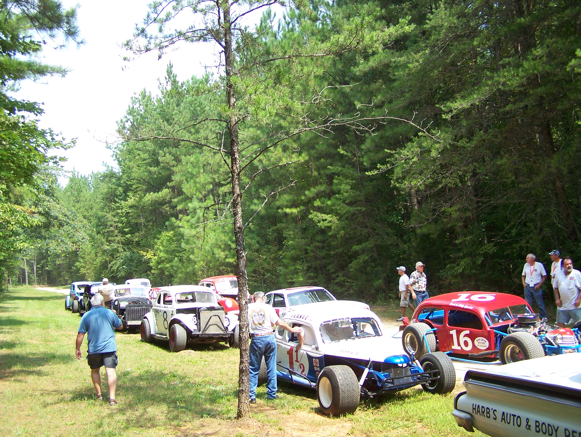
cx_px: 290
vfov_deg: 37.8
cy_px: 218
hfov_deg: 48.9
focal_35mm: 38
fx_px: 638
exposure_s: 1/400
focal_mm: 6.3
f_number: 2.8
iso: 80
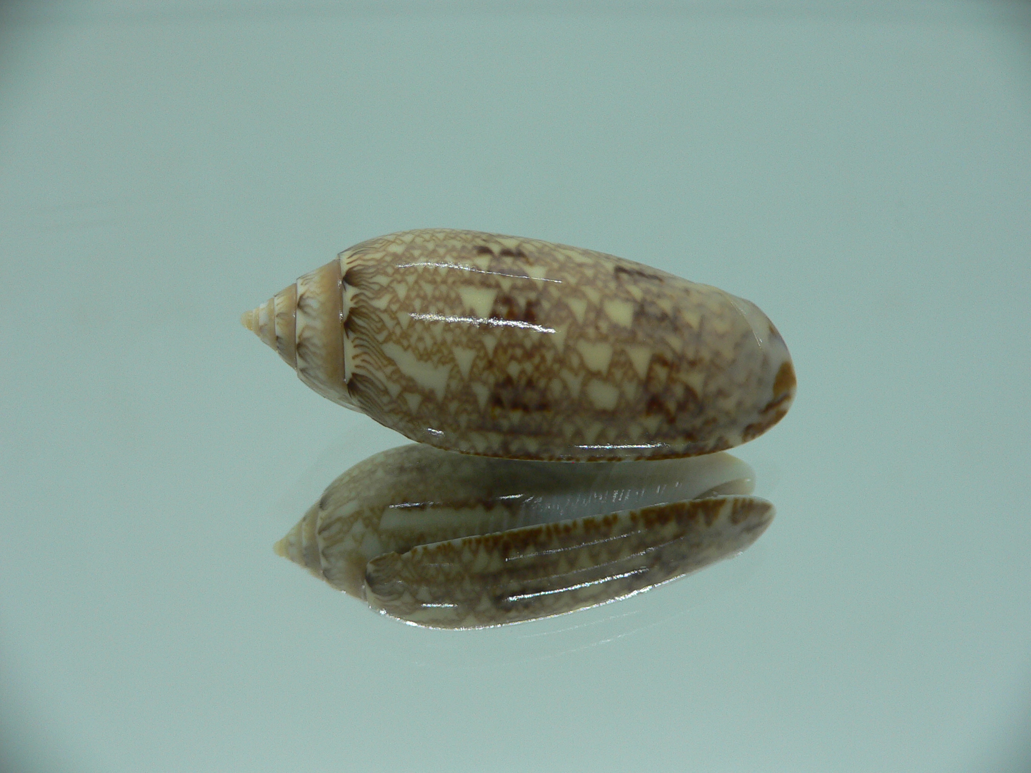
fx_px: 1042
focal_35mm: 35
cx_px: 516
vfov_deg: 40.7
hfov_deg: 52.6
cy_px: 386
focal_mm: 4.6
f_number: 2.8
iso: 80
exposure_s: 1/60
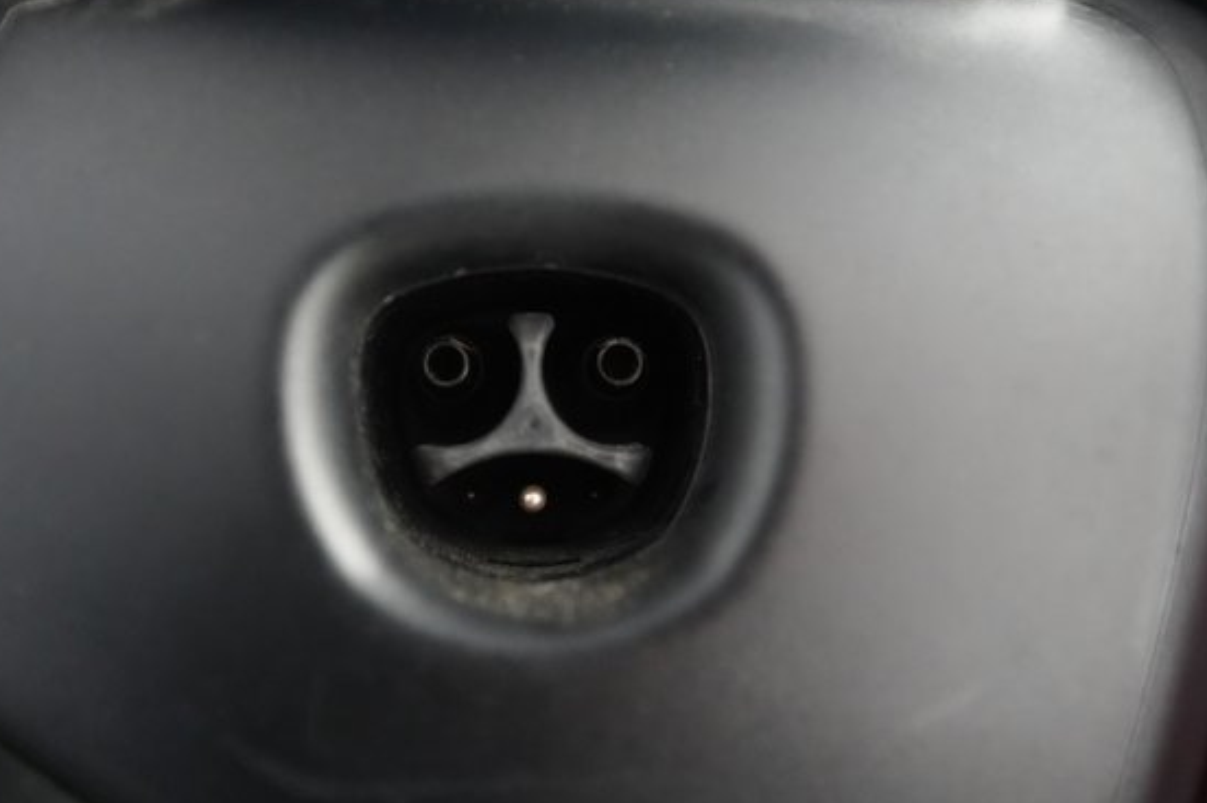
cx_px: 562
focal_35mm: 29
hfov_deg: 63.6
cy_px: 365
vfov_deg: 44.8
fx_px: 971
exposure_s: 1/160
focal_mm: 25
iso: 8000
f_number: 2.8
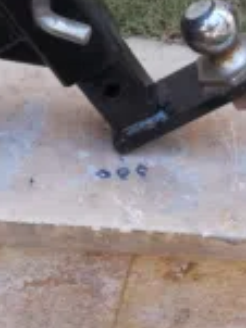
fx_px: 655
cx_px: 54
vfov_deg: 28.0
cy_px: 104
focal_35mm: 69
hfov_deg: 21.1
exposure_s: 1/171
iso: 64
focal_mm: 3.92
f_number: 1.7
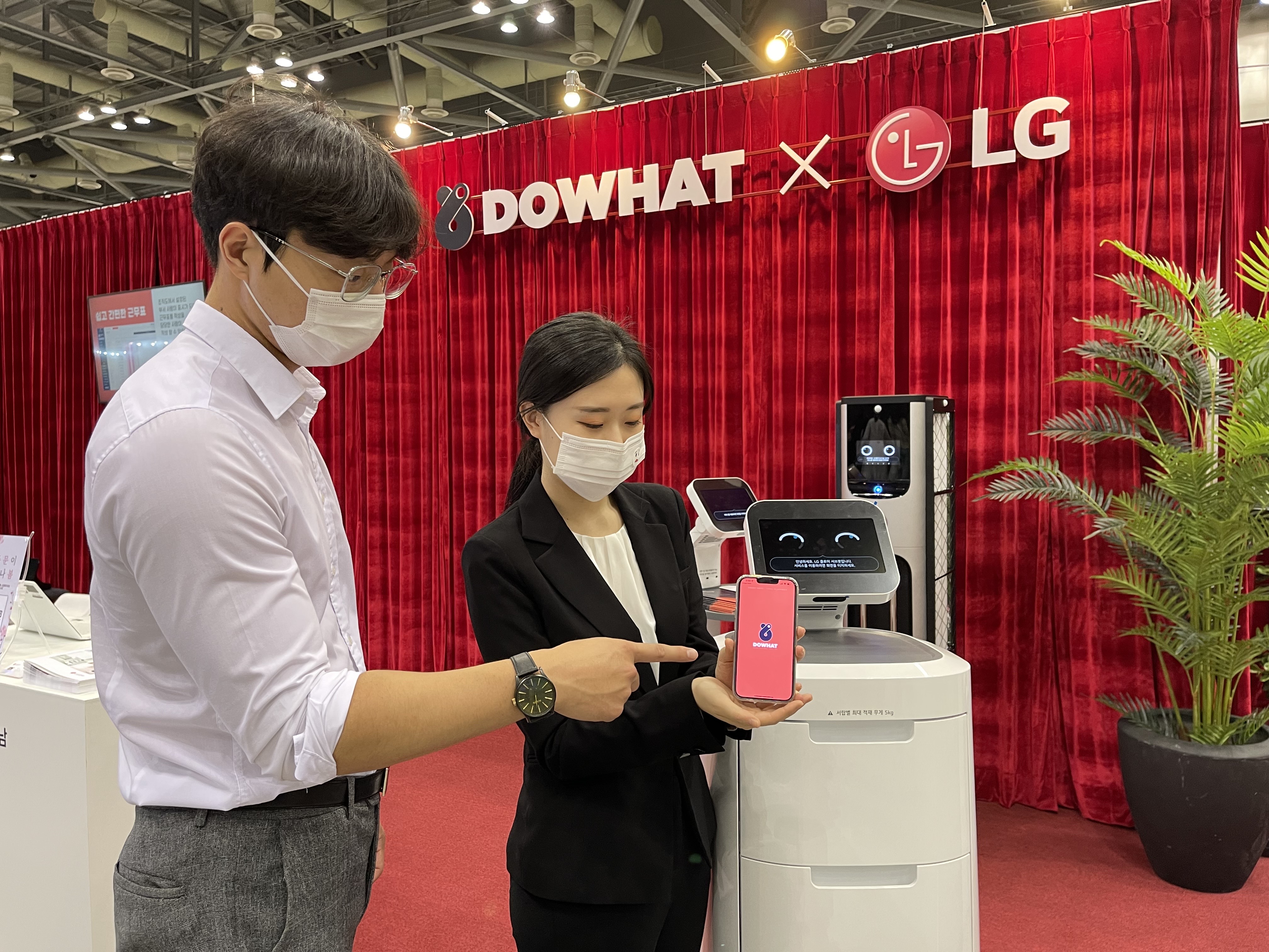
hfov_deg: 67.3
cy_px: 476
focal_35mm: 26
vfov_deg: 53.1
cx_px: 634
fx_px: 953
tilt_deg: -2.5
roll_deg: -0.4
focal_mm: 5.1
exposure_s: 1/60
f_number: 1.6
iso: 200
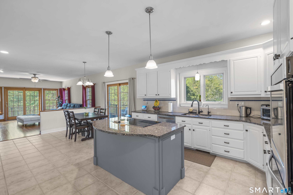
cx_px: 146
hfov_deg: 96.7
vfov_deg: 73.7
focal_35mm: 16
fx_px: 130
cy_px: 98
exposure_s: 1/1.67
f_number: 9
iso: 250
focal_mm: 16
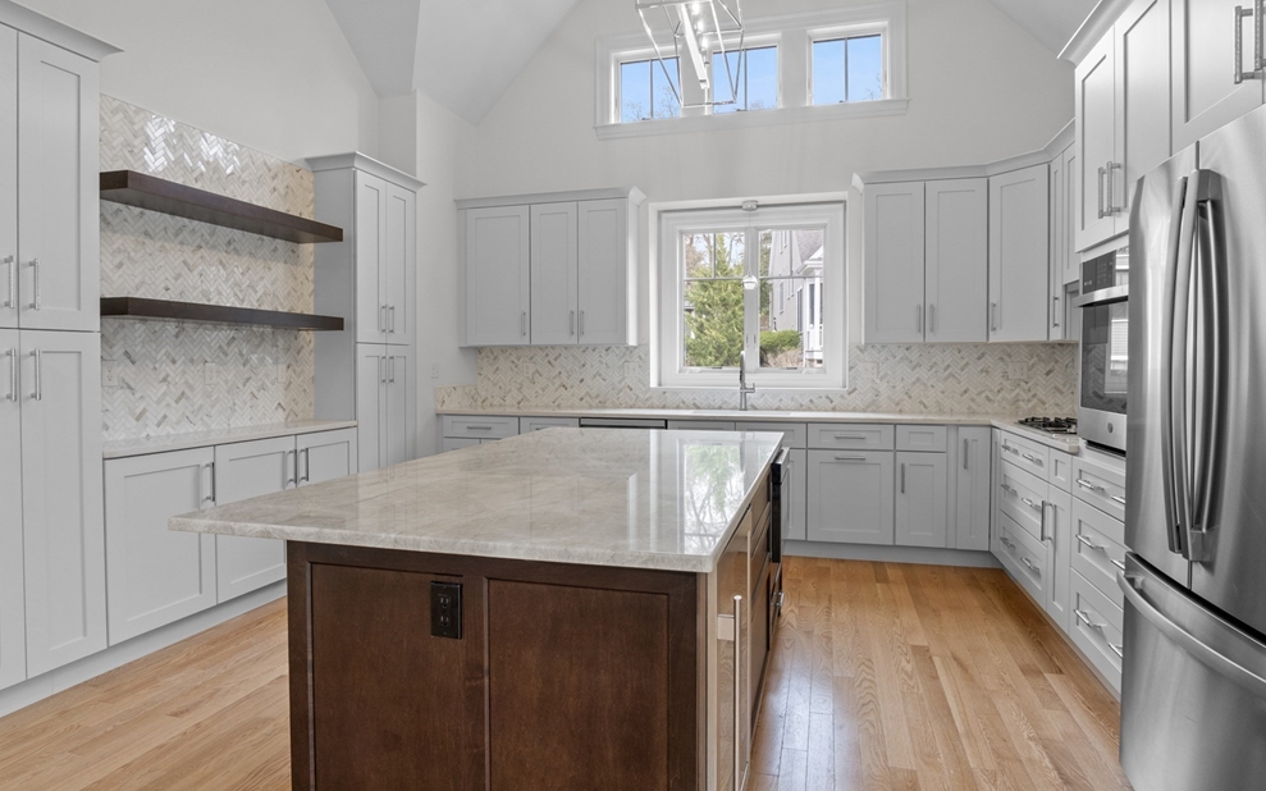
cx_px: 623
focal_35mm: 19
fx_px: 656
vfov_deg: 62.1
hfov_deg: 88.0
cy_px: 364
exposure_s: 1/6
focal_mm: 12
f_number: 9
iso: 320
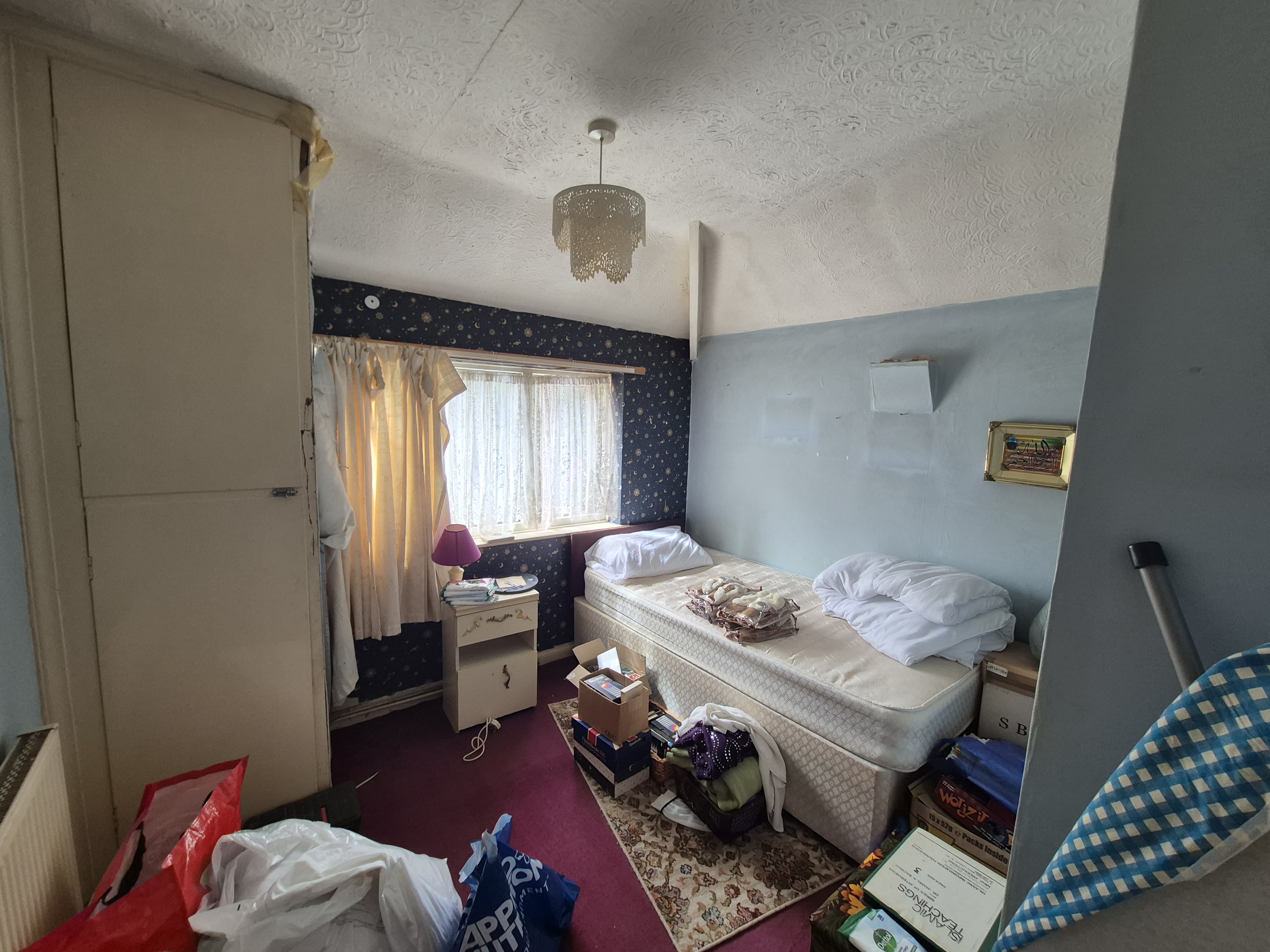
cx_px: 635
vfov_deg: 89.9
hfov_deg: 106.2
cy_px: 476
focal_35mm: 13
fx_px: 477
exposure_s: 1/50
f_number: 2.2
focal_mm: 1.74
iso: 80
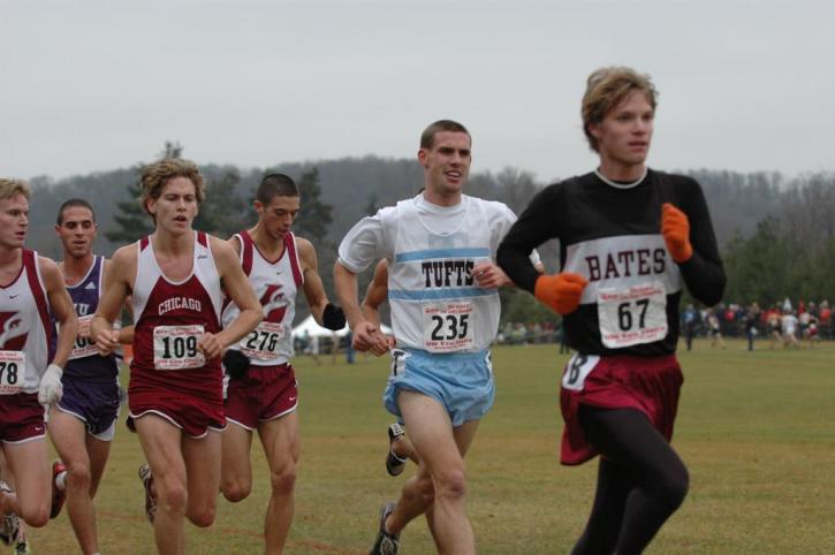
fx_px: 2781
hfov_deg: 17.1
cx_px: 418
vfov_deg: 11.4
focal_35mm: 120
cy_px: 278
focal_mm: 80
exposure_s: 1/320
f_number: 4
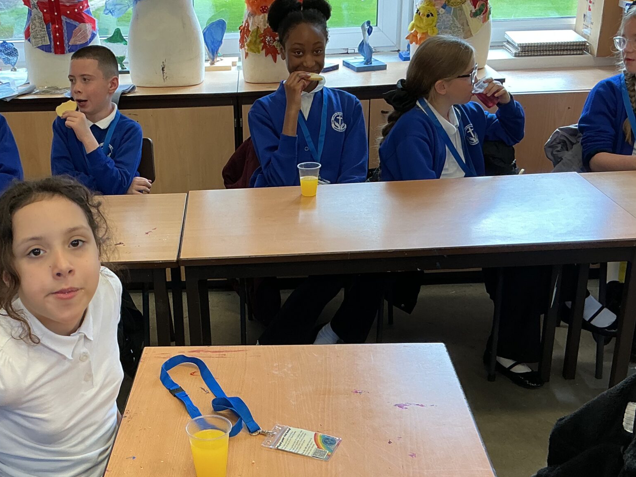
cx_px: 218
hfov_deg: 39.2
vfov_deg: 30.0
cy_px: 322
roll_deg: +3.0
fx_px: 882
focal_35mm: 48
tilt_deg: -26.4
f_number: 1.8
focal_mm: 3
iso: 50
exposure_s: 1/60
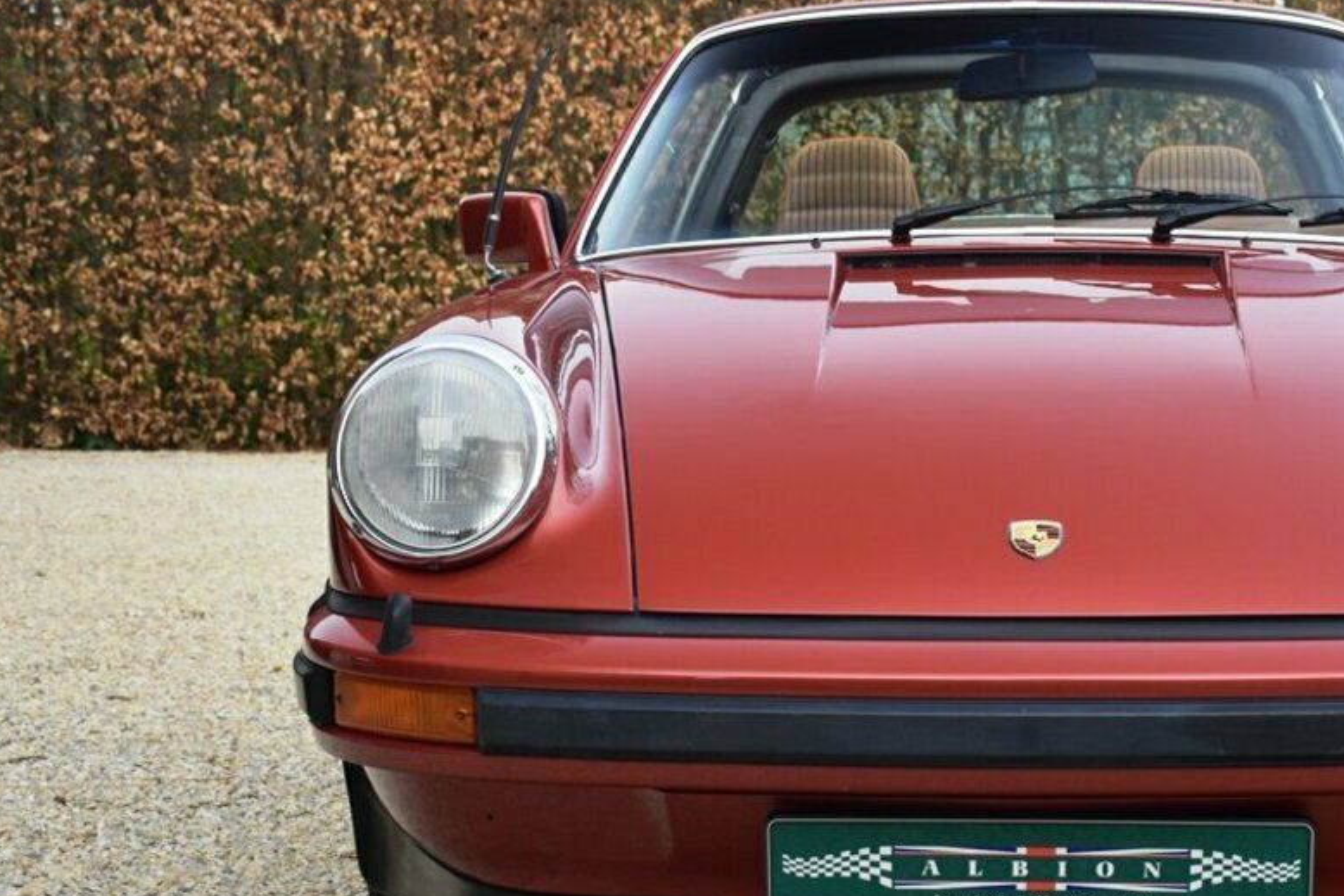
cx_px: 1030
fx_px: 2763
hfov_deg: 26.9
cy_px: 504
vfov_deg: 18.4
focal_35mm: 74
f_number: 4
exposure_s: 1/160
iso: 200
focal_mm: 32
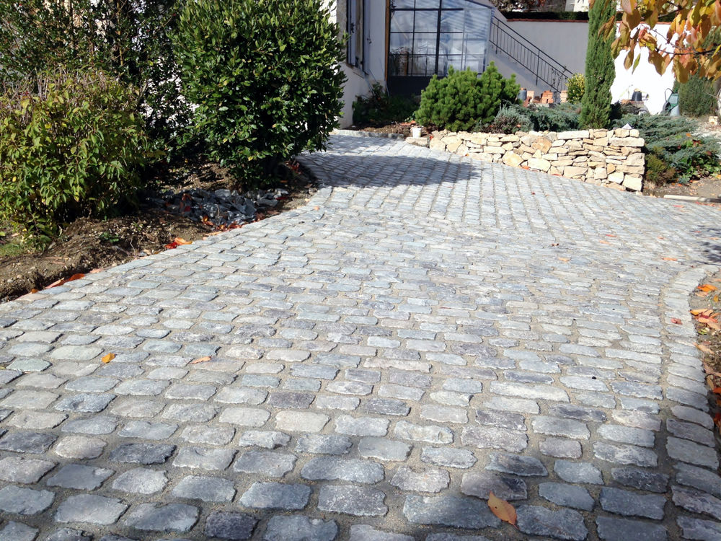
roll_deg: +1.2
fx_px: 687
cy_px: 270
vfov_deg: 42.9
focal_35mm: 33
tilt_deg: -12.1
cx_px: 360
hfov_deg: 55.4
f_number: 2.4
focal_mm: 4.12
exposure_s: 1/1748
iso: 50
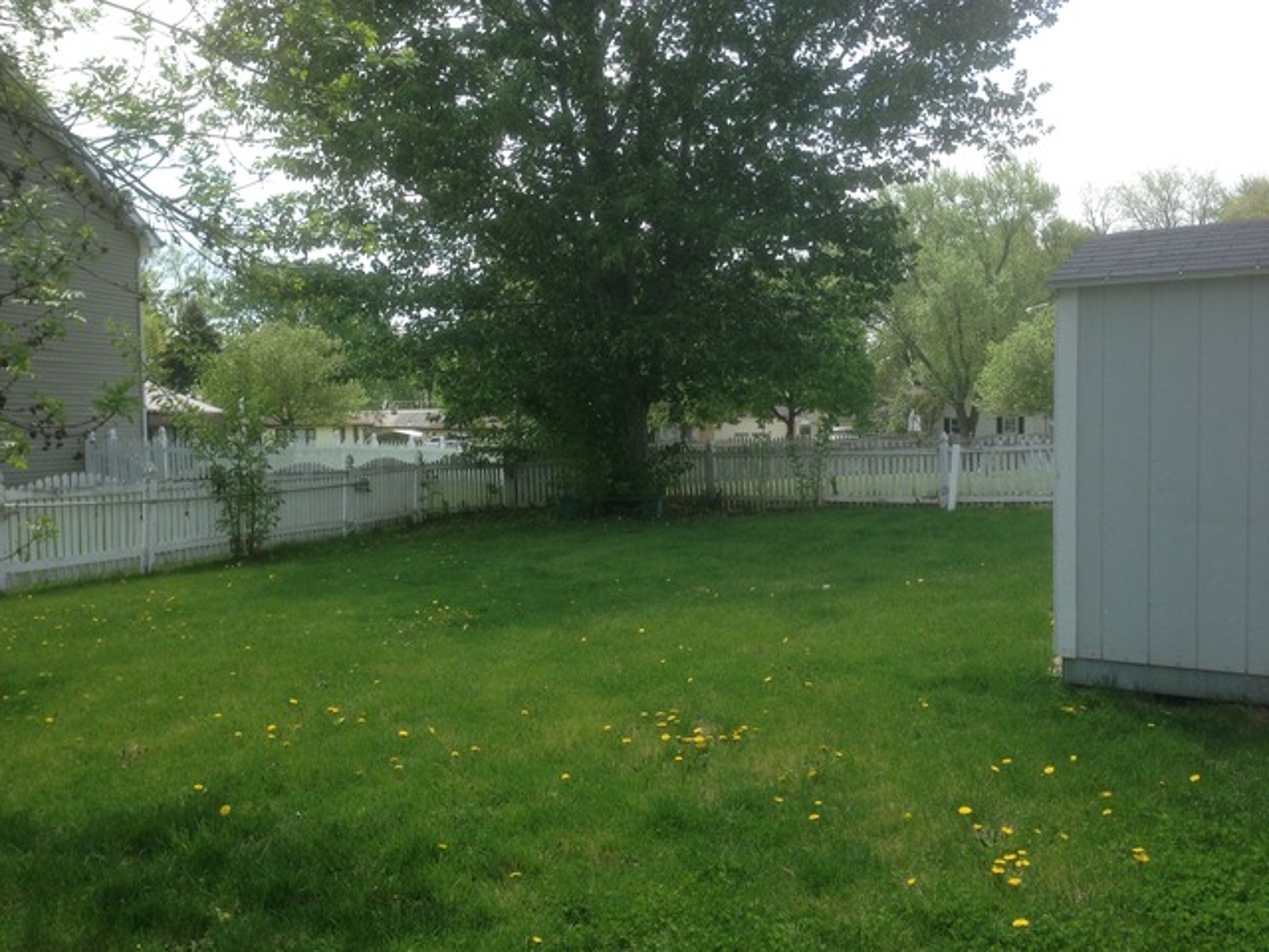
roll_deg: +1.2
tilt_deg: -1.6
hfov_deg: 55.4
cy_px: 476
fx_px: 1210
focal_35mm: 33
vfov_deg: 42.9
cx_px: 634
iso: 50
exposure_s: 1/742
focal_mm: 4.12
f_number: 2.4
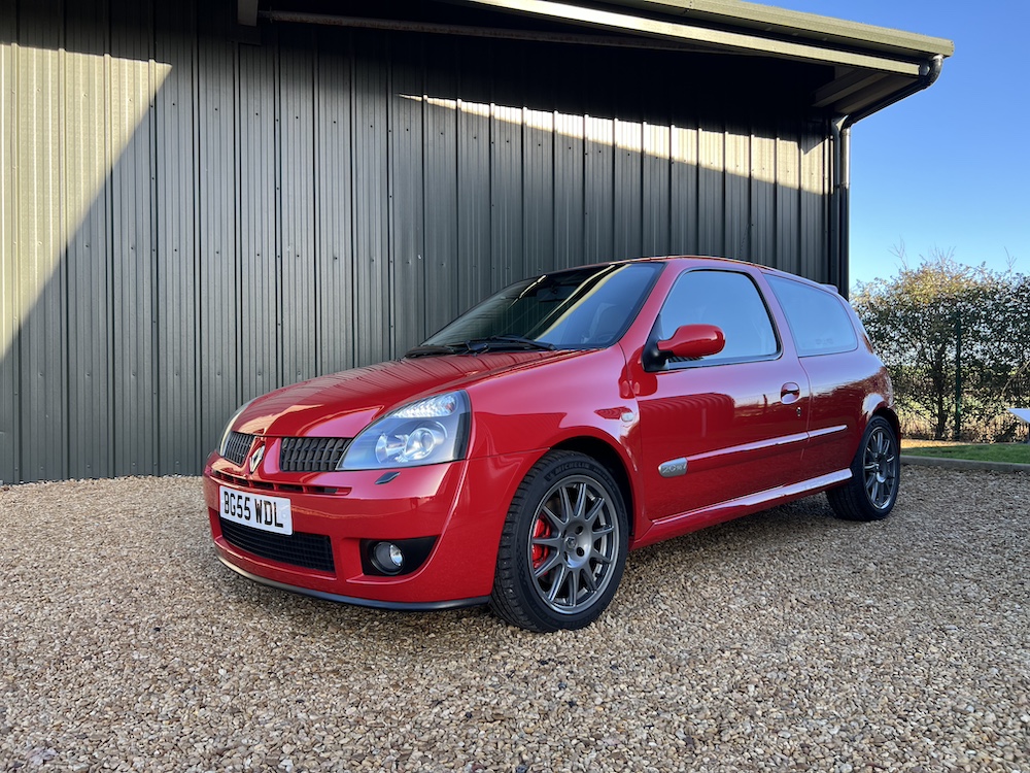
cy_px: 386
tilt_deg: -1.3
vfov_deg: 53.1
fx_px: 774
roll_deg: +0.5
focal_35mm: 26
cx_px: 515
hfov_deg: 67.3
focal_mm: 5.7
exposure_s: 1/315
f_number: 1.5
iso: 50
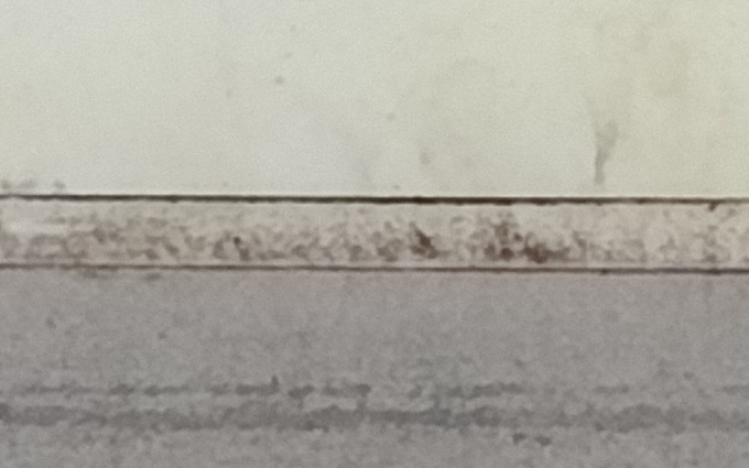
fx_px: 7634
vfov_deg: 3.5
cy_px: -605
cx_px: 387
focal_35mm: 374
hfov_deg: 5.6
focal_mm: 5.24
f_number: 1.7
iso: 1127
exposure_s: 1/100
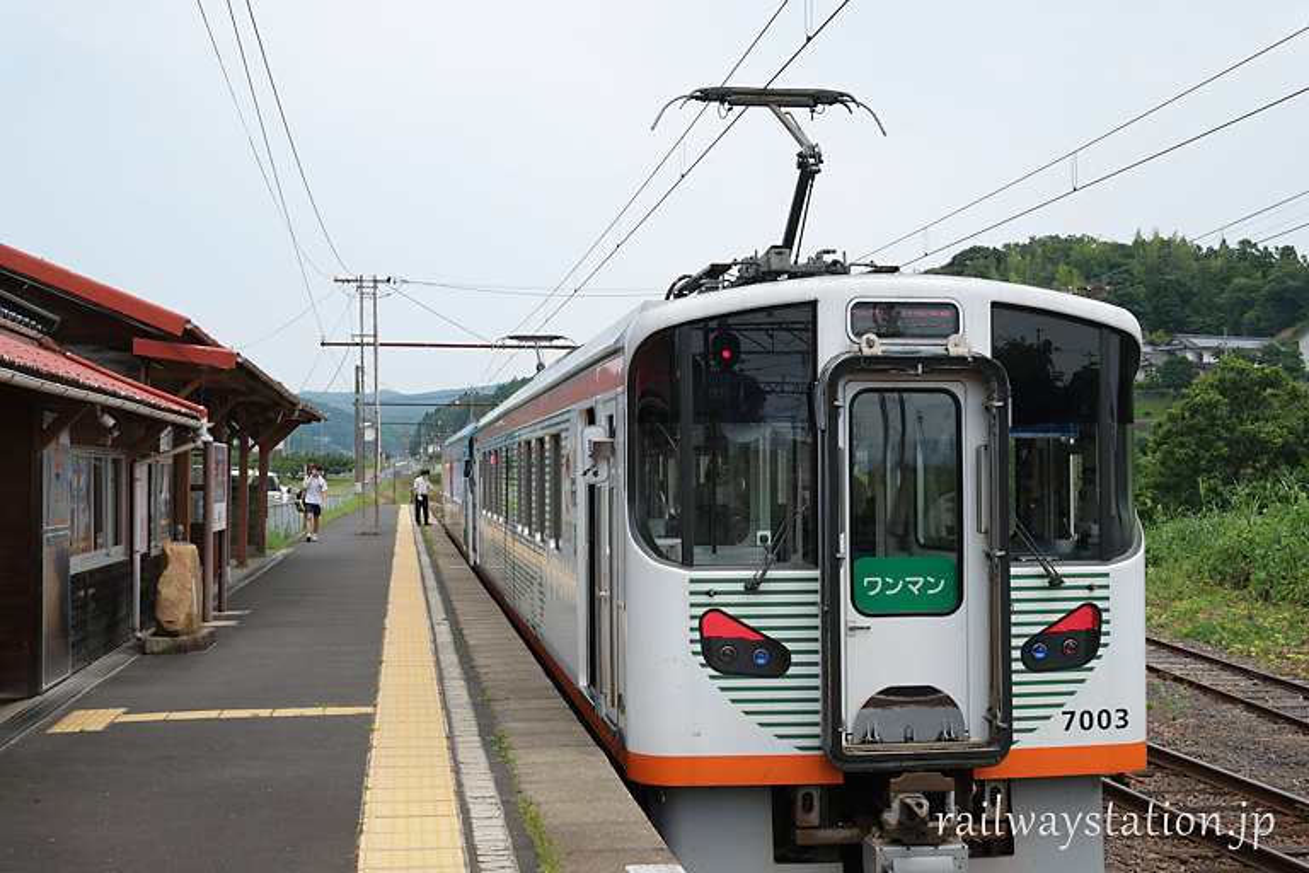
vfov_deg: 30.5
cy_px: 436
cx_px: 654
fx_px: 1600
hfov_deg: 44.5
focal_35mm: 44
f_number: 7.1
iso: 125
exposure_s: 1/250
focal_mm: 29
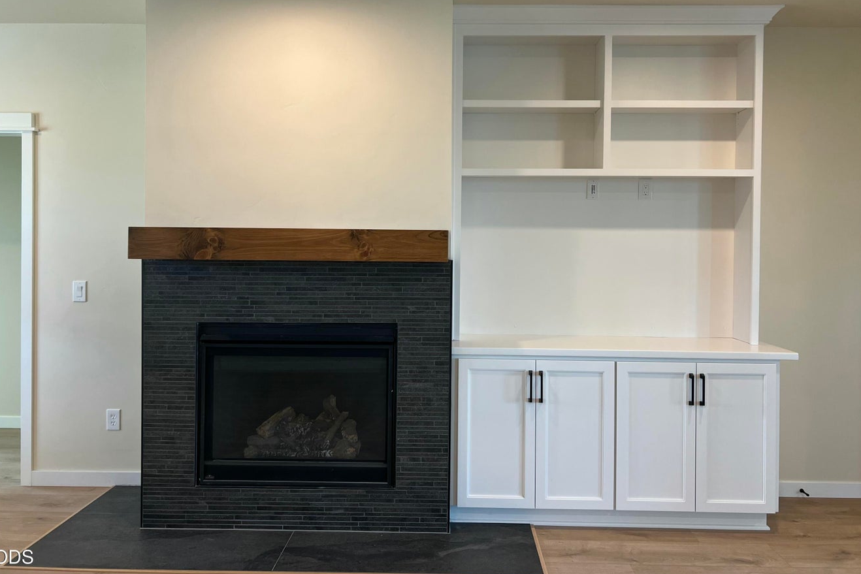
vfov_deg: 46.3
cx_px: 437
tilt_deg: +0.2
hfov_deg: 65.5
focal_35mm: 28
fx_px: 670
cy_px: 253
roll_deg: -0.7
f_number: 1.5
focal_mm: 5.7
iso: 125
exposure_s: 1/120
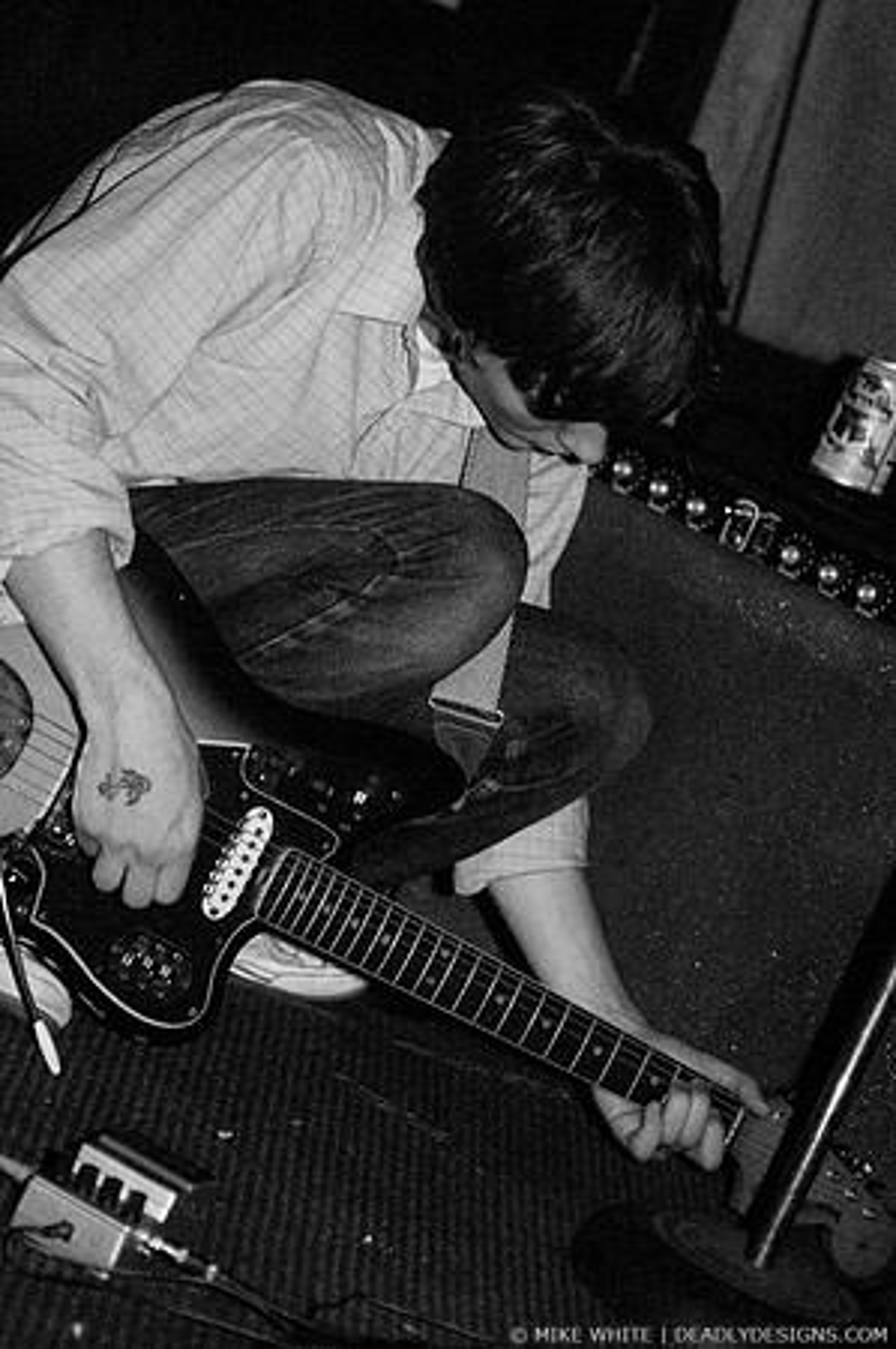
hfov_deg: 13.0
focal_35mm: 105
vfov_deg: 19.5
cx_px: 448
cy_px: 674
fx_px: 3929
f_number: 2.8
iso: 1600
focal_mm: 70
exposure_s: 1/30
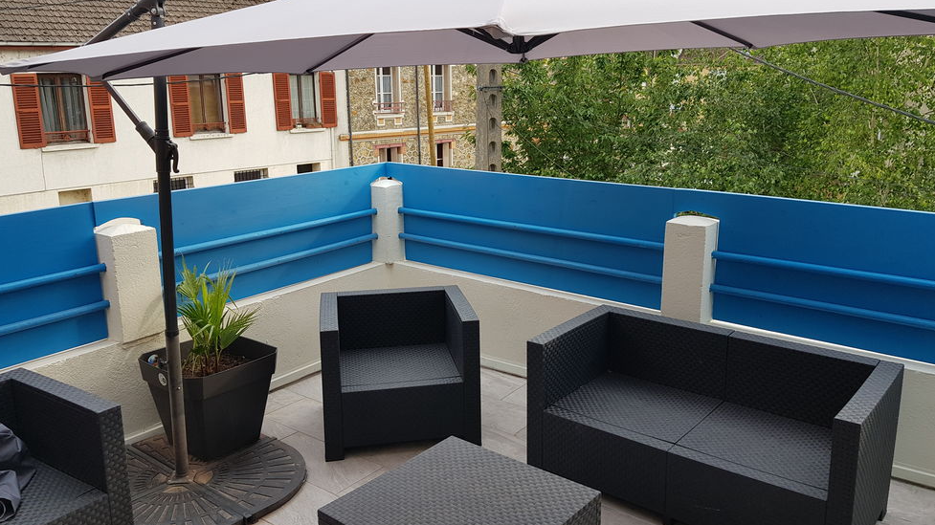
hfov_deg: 66.1
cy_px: 263
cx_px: 471
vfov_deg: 40.2
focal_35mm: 29
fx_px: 719
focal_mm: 4.2
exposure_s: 1/490
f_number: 1.7
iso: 40
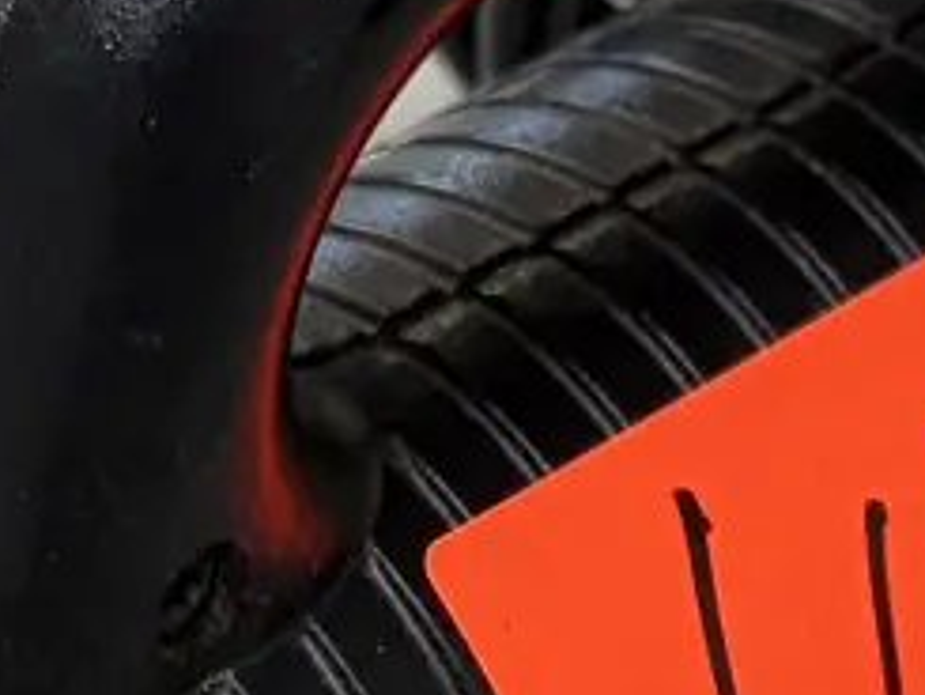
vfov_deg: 7.1
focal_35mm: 204
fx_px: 5454
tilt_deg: -47.6
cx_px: 498
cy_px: 1333
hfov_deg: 9.7
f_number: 1.6
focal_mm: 5.96
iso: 125
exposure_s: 1/90
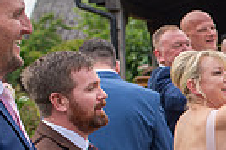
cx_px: 412
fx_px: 953
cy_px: 221
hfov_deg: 12.3
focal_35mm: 152
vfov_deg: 8.8
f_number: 4
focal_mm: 35
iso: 100
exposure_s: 1/500
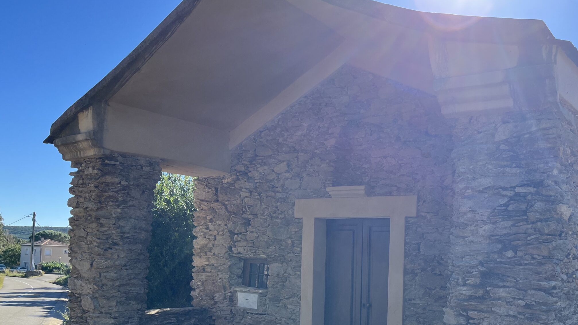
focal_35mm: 36
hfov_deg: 55.0
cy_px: 238
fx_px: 552
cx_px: 340
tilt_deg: +0.5
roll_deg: -1.8
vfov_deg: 32.3
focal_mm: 5.1
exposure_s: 1/1404
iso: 50
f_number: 1.6
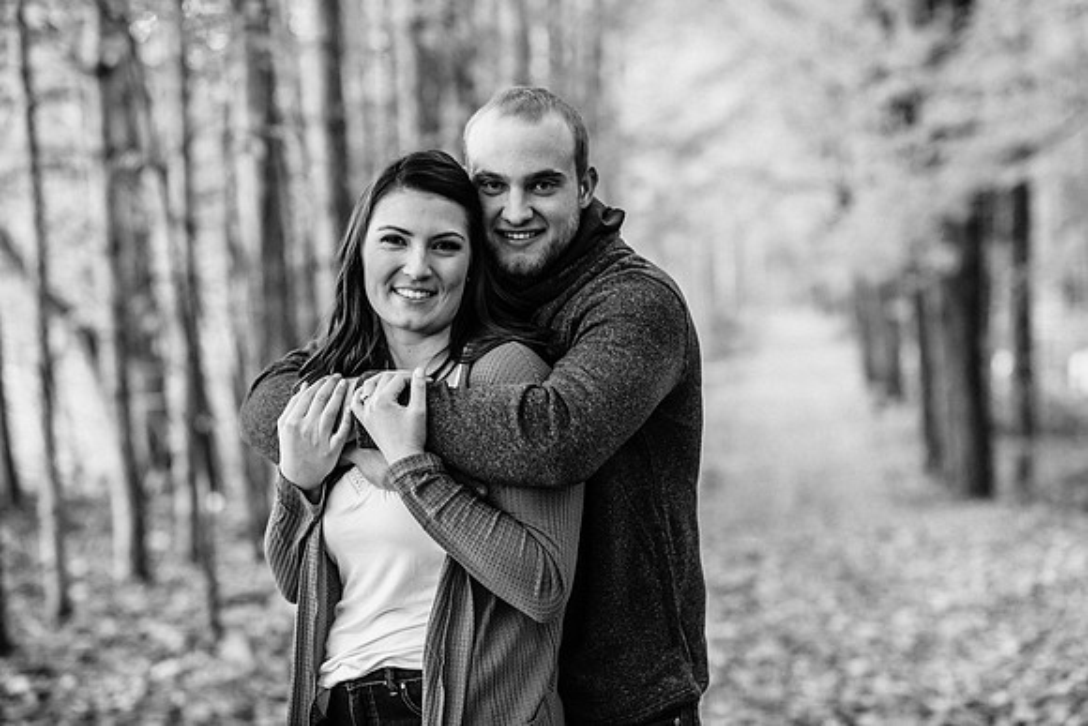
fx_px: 2569
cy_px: 363
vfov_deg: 16.1
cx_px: 544
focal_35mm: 85
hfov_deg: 23.9
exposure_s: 1/200
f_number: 2.8
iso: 500
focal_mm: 85
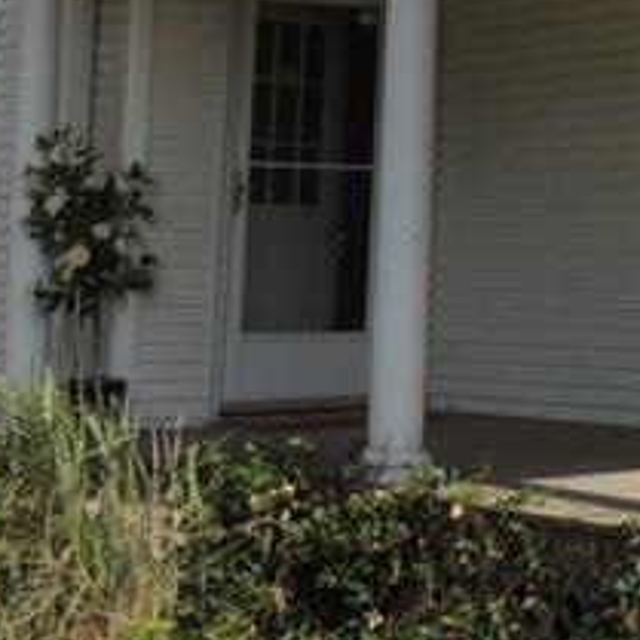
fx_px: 2719
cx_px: 1035
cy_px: -171
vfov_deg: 13.0
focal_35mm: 130
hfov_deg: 12.6
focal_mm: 5.3
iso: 100
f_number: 3.5
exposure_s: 1/1250
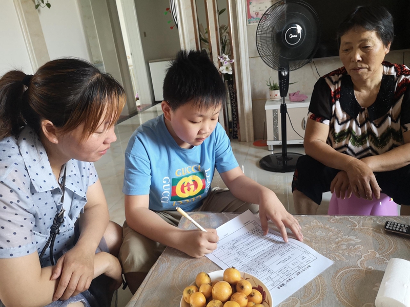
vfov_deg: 51.4
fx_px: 320
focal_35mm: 27
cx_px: 205
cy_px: 154
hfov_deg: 65.3
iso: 200
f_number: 1.8
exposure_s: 1/36.1
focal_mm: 3.95
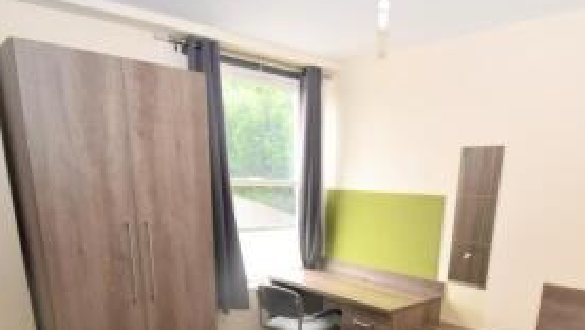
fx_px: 419
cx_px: 336
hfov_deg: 69.5
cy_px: 323
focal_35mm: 27
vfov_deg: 38.6
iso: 800
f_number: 5
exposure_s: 1/100
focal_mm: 10
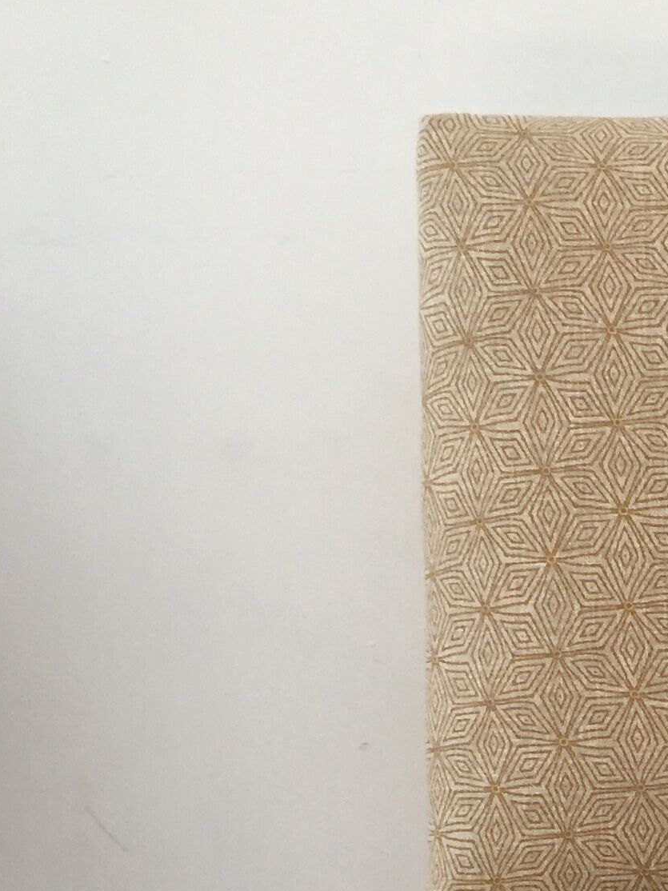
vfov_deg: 21.6
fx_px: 2188
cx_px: 821
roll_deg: +3.1
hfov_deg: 16.6
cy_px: 1034
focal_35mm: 85
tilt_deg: -19.0
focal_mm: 4.15
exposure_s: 1/33
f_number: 2.2
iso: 64
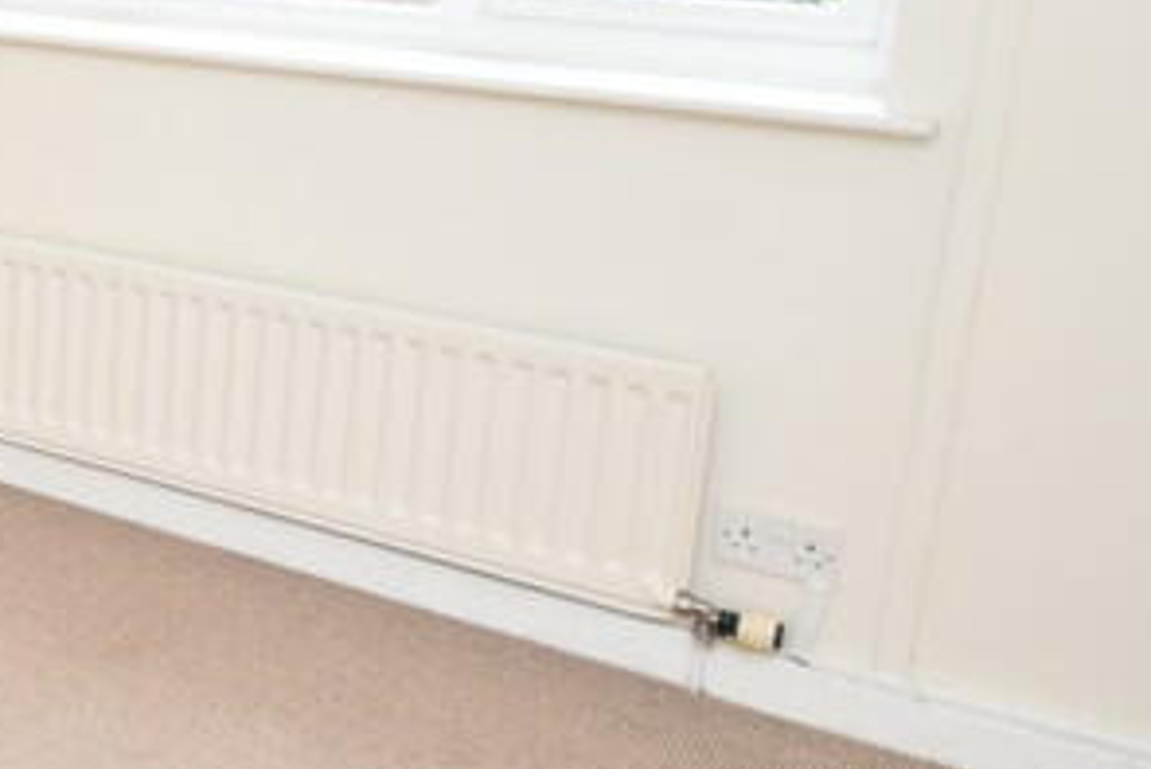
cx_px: -464
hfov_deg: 28.6
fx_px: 1663
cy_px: 131
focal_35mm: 52
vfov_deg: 25.5
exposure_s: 1/160
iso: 800
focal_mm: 10
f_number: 4.5
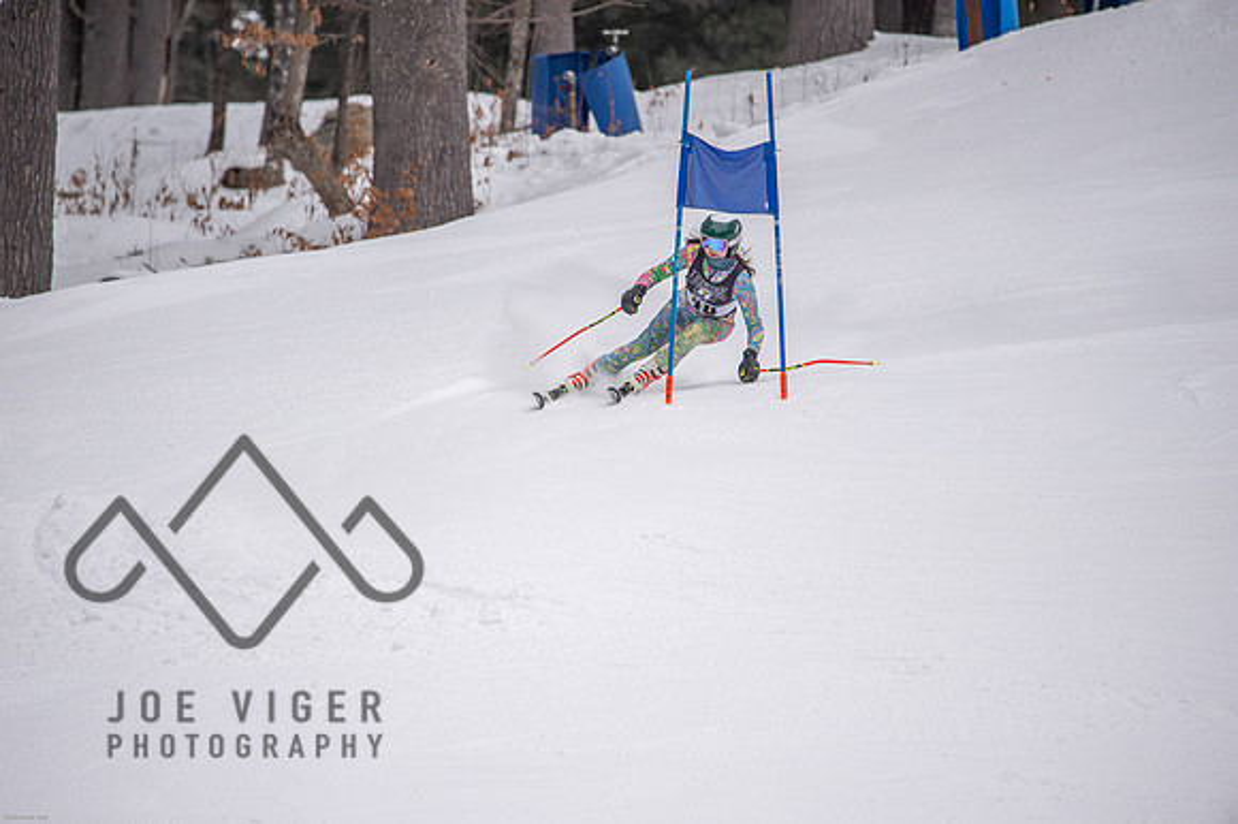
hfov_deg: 3.4
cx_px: 619
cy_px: 412
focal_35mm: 600
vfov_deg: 2.3
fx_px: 20621
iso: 2000
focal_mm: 600
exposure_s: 1/3200
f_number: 6.3
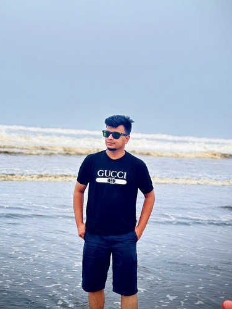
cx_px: 94
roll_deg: -4.4
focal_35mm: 67
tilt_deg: +1.6
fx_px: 598
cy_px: 113
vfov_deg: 28.8
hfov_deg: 21.9
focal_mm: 6.86
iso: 80
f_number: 1.78
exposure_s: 1/291
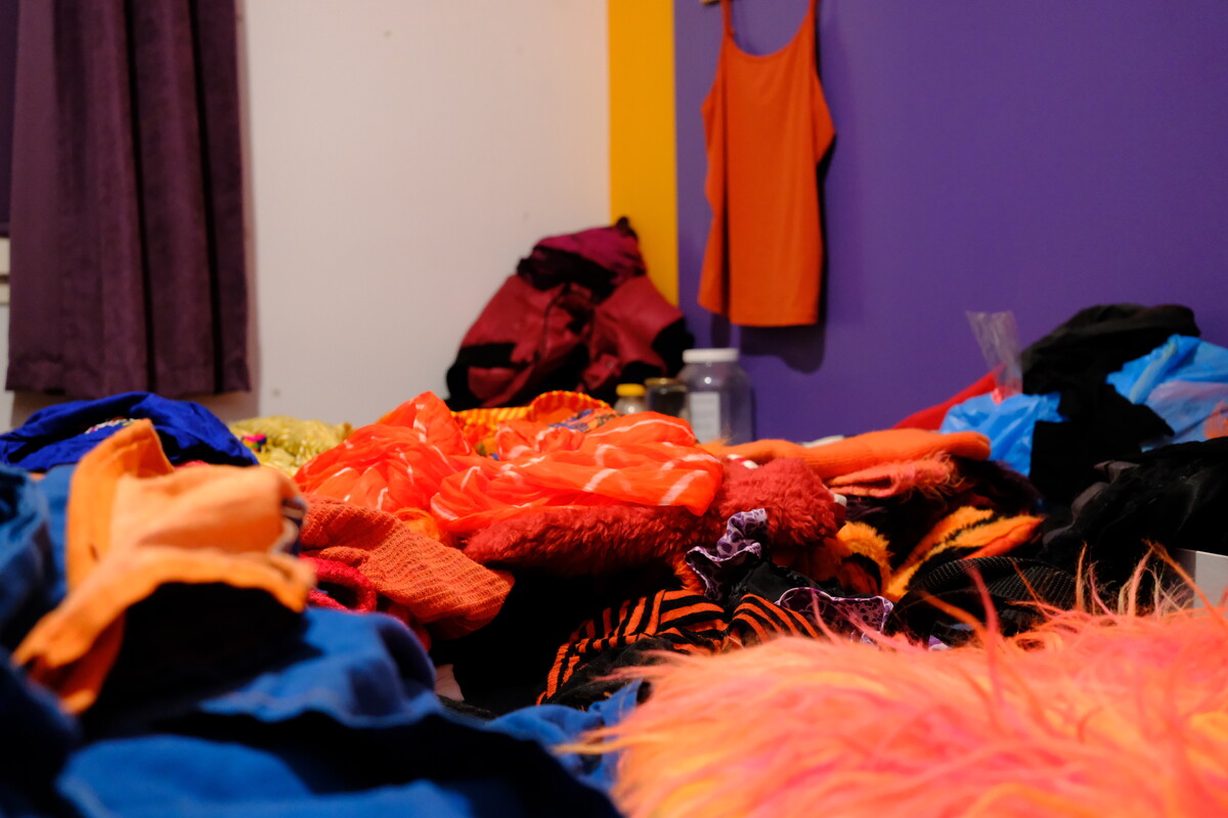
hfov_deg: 54.4
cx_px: 614
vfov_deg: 37.9
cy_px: 409
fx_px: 1194
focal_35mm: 35
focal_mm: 23
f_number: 4
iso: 3200
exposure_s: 1/26
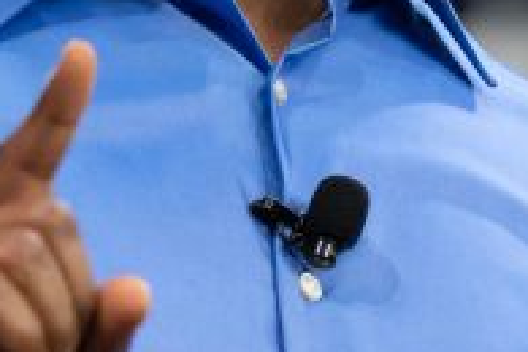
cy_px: 77
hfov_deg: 2.0
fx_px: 15413
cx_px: 466
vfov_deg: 1.3
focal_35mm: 1051
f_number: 3.5
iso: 3200
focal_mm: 200
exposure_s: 1/1250
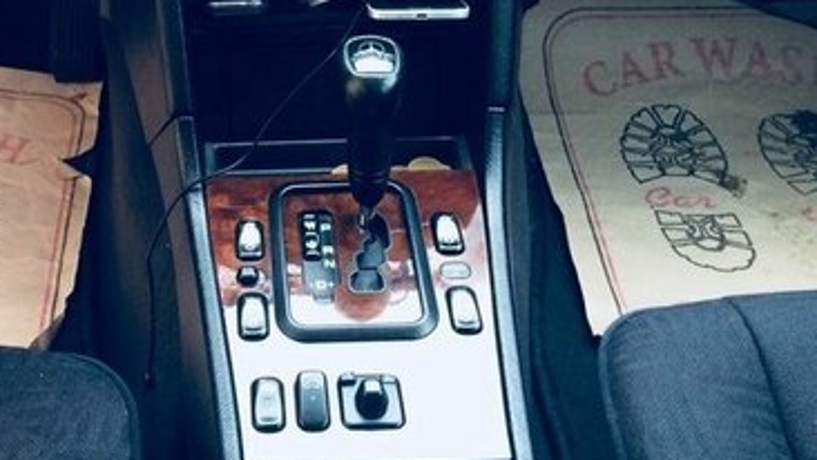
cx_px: 257
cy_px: -82
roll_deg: +0.7
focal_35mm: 57
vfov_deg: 19.9
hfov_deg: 36.1
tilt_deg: -28.8
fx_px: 1235
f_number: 2.2
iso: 64
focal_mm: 4.15
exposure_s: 1/33
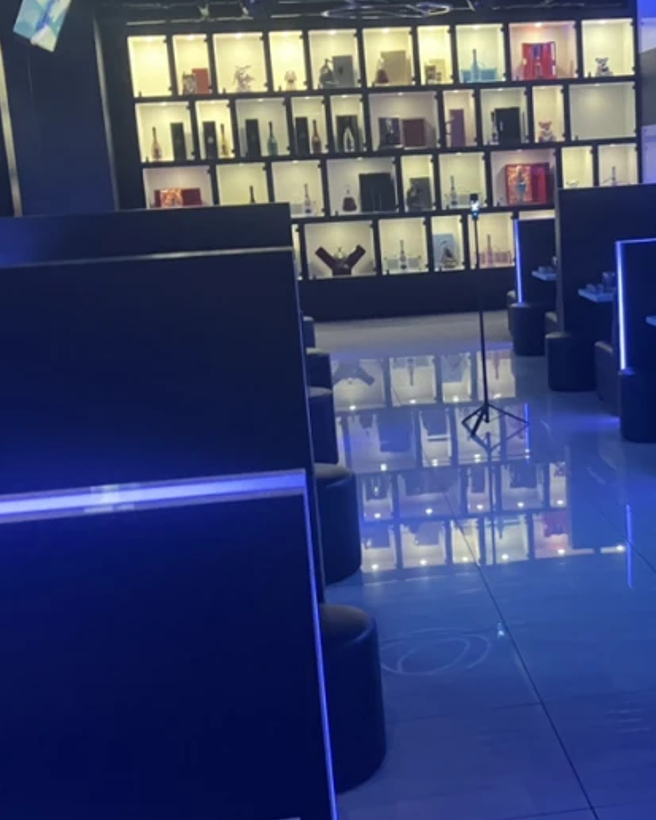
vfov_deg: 35.3
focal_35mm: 53
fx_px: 1286
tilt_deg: -11.4
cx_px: 540
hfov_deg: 27.9
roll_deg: +4.3
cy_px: 447
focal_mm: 3.99
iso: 500
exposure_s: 1/30
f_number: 1.8
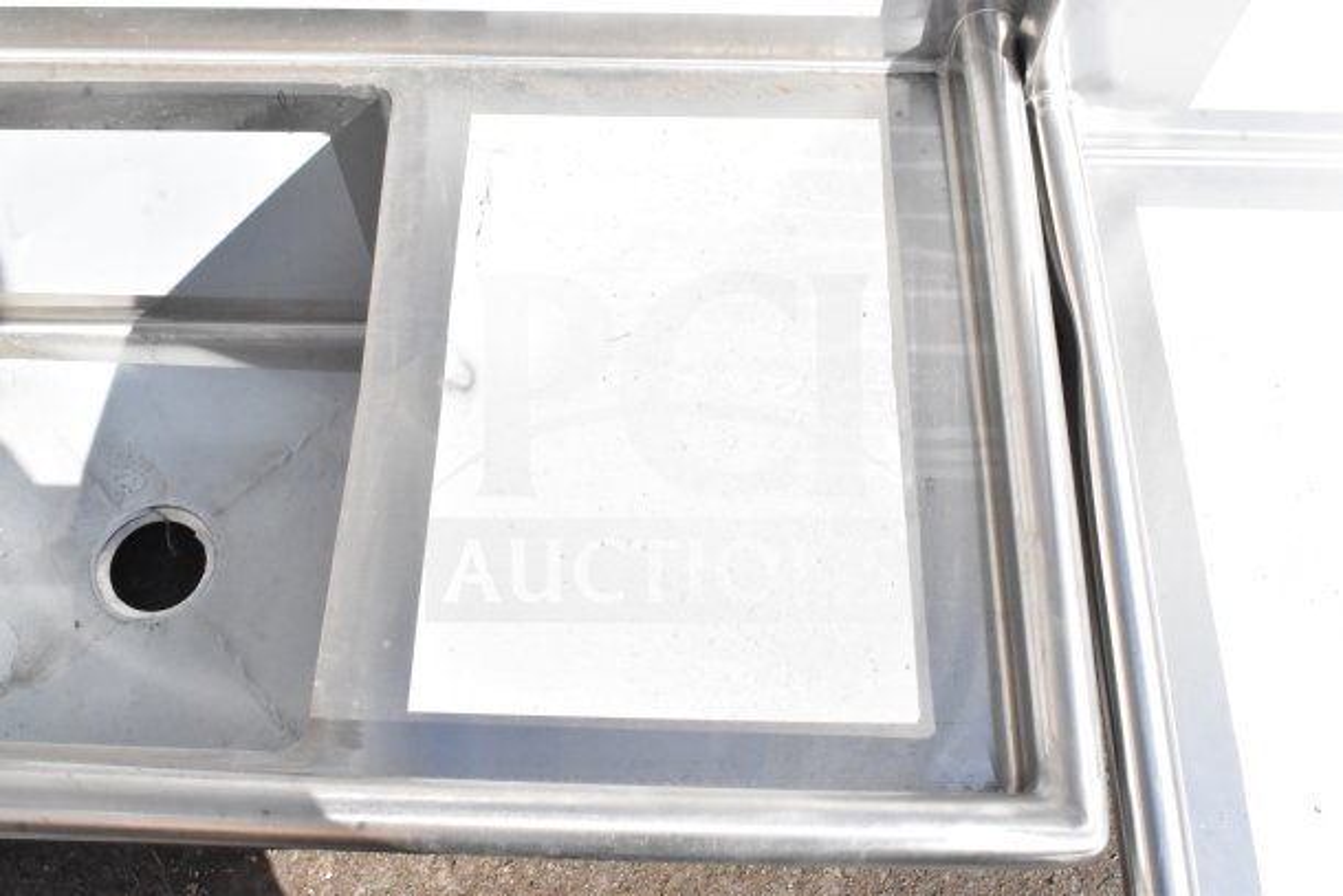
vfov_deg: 36.9
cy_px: 448
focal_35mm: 36
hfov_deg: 53.1
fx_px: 1343
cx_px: 672
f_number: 22
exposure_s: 1/2000
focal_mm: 24
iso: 6400
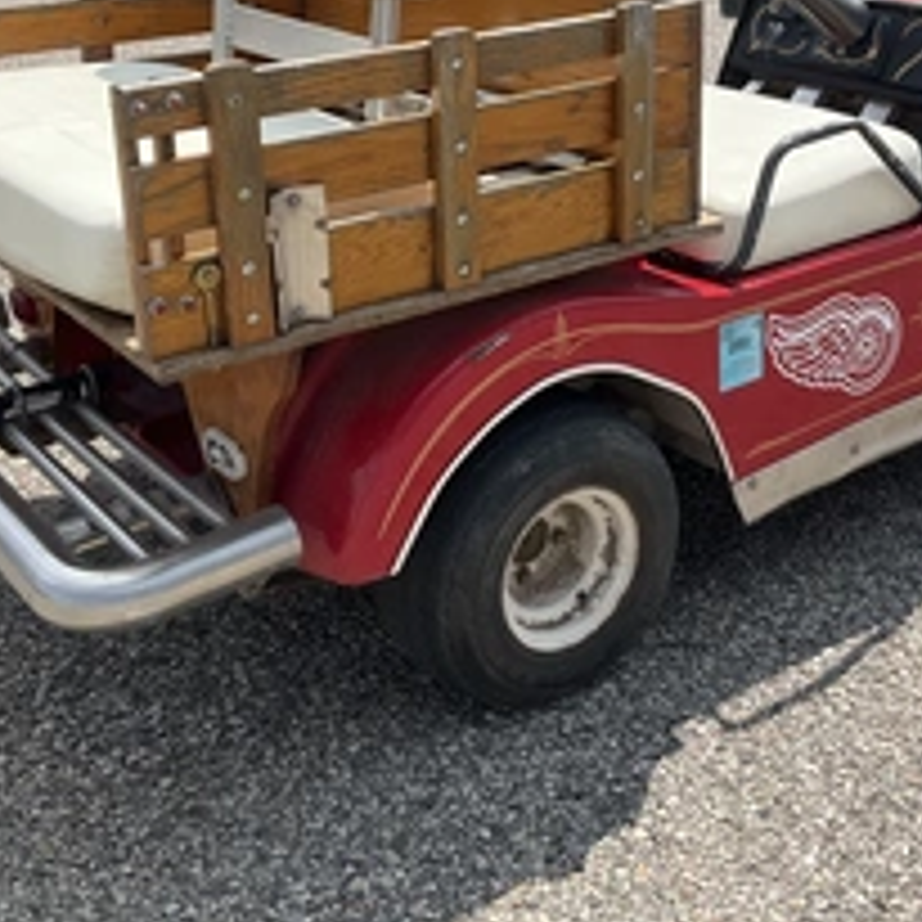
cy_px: 270
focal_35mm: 50
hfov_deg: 33.9
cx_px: 558
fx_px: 1507
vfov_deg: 33.6
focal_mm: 3
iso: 25
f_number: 1.8
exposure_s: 1/1786
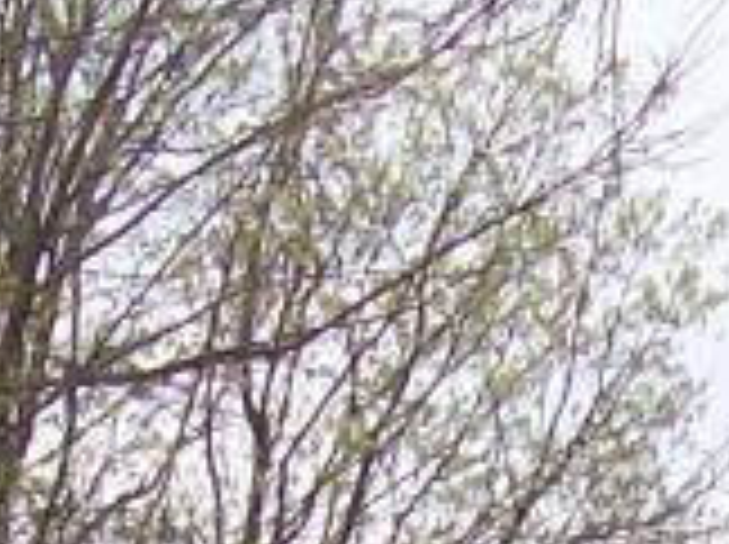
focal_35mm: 285
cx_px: 972
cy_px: 1852
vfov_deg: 4.9
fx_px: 5993
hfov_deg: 6.9
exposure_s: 1/735
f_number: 2.7
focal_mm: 6
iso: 80
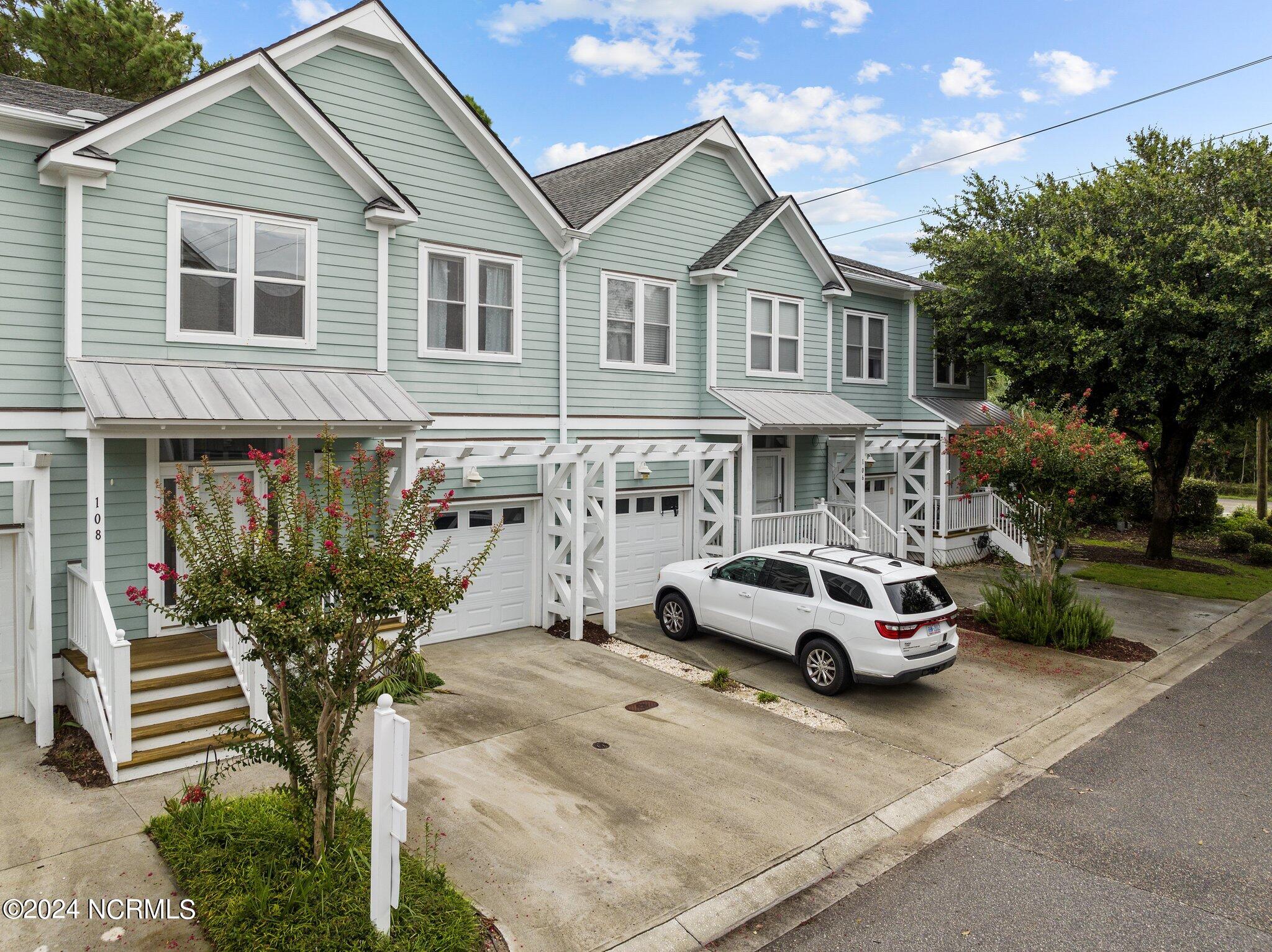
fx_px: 881
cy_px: 476
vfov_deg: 56.8
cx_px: 636
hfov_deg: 71.6
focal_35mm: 24
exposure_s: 1/200
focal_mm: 12.29
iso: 120
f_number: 2.8
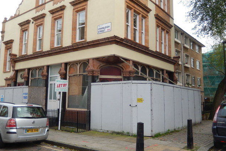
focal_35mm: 34
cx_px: 113
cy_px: 70
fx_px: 214
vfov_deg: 38.9
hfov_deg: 55.8
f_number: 3.8
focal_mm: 5.7
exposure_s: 1/125
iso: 125
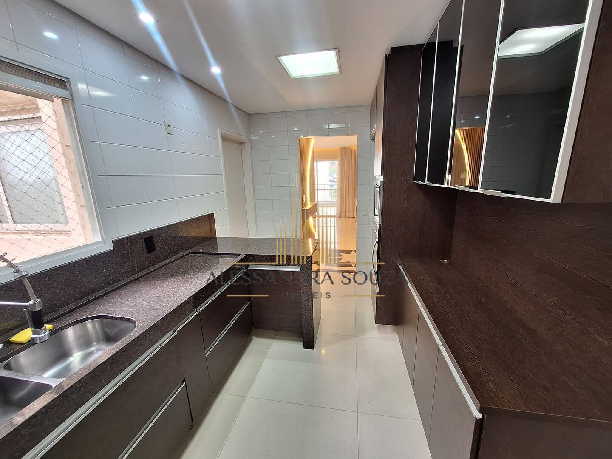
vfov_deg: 89.9
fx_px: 230
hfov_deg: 106.2
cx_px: 306
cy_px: 230
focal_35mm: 13
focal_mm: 1.74
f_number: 2.2
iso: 125
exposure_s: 1/40
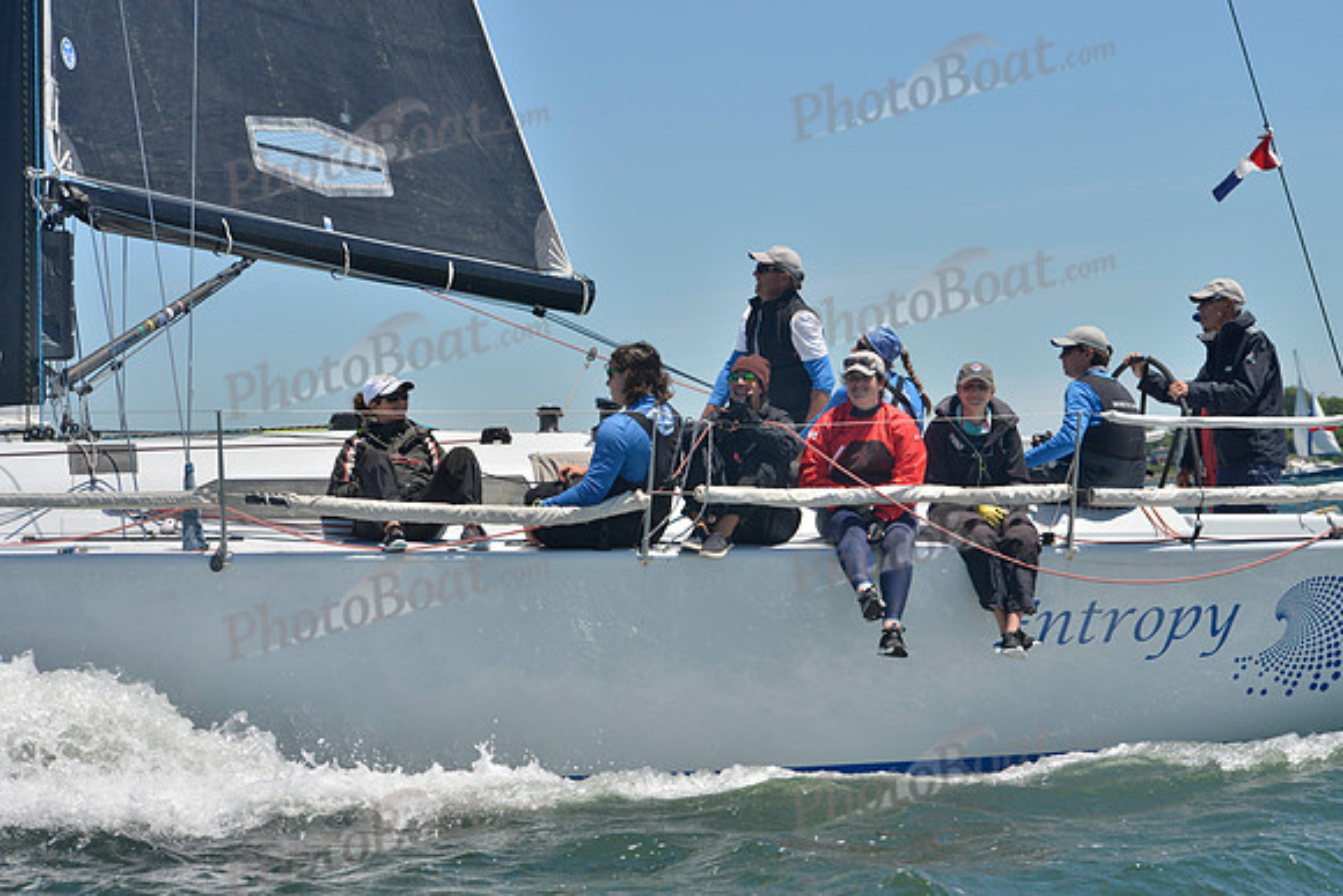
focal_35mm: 92
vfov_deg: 14.9
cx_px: 672
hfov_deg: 22.1
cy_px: 448
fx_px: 3433
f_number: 9
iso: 280
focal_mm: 92
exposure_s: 1/1250
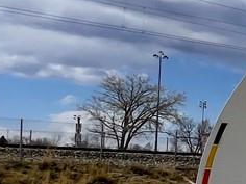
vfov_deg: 16.6
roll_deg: -1.2
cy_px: 165
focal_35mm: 88
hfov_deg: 12.1
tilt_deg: +2.7
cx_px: 709
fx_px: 625
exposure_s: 1/4219
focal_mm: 1.57
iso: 40
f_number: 1.8
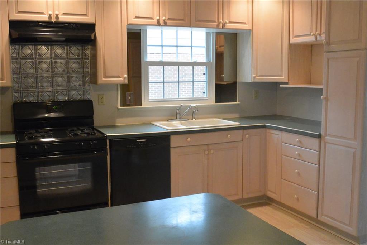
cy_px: 122
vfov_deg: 36.0
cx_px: 184
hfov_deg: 51.9
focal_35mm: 37
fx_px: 377
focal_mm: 14
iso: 1800
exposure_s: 1/125
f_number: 4
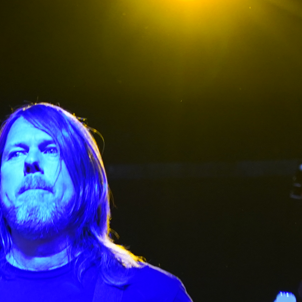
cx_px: -44
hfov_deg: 4.0
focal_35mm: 438
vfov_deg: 4.0
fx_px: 4323
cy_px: 456
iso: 1600
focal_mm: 105
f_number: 4
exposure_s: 1/160
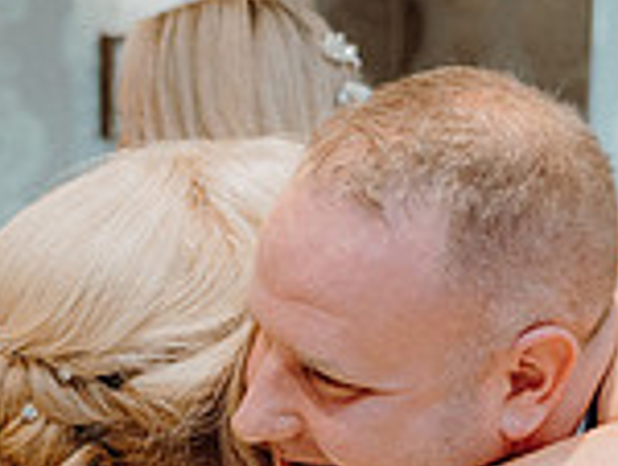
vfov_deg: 10.2
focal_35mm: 141
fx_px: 2521
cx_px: 124
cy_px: 678
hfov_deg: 13.9
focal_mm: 38
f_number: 3.5
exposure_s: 1/160
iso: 2000
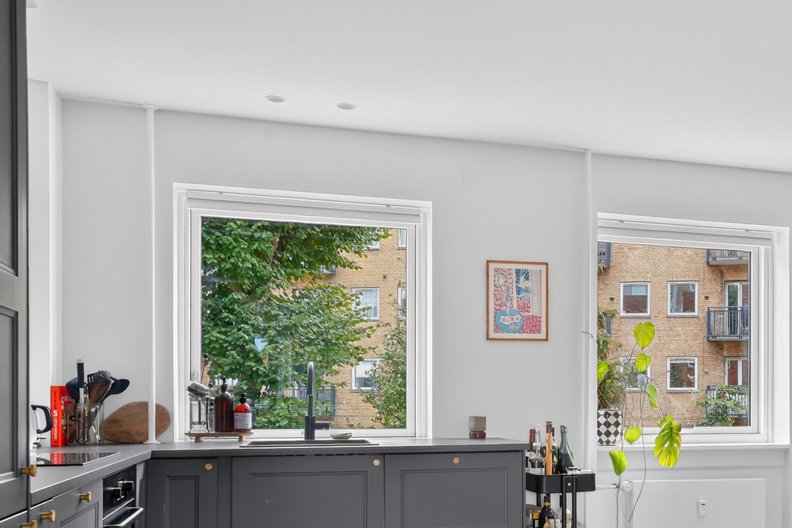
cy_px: 405
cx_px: 576
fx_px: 858
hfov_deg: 48.0
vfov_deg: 33.4
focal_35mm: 39
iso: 400
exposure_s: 1/5
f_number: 8
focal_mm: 24
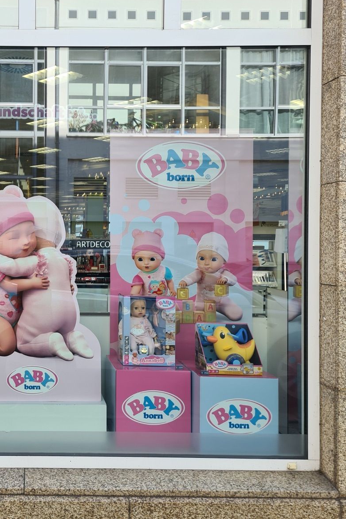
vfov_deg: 51.9
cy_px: 255
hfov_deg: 34.2
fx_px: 533
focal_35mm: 37
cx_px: 42
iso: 50
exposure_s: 1/470
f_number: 1.8
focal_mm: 5.4
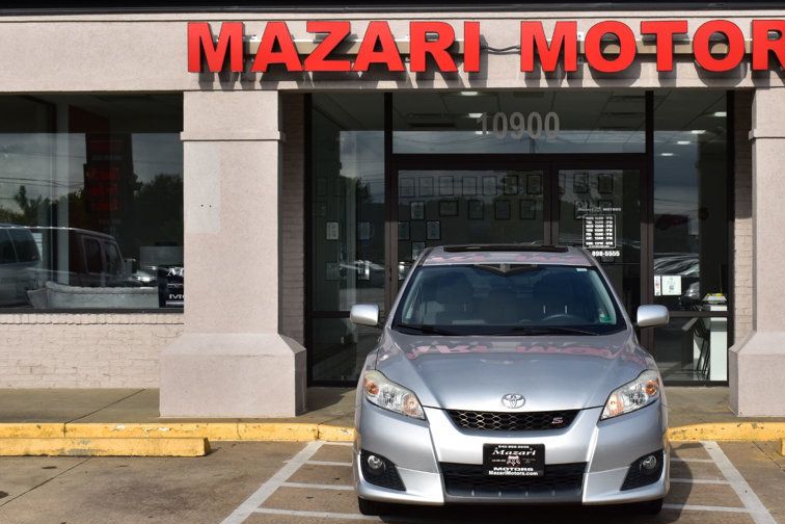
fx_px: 1417
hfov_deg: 30.8
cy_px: 266
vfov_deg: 20.9
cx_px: 490
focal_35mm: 65
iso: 200
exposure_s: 1/500
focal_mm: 32
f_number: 11
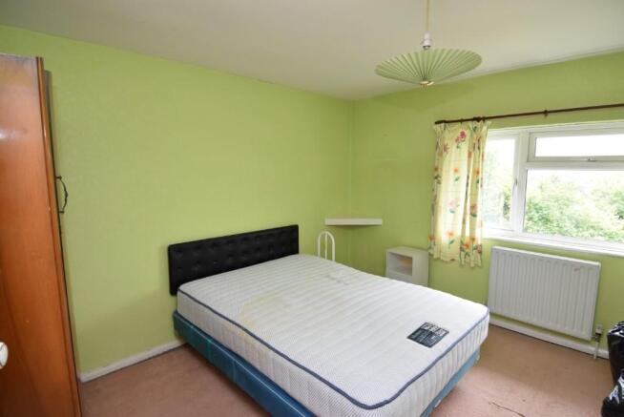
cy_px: 208
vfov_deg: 67.5
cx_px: 312
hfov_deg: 90.0
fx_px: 312
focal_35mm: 18
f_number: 5.6
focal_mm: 12
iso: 640
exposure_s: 1/125
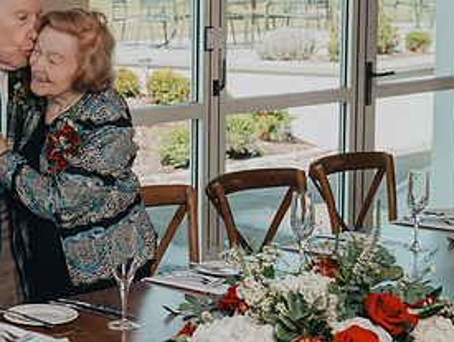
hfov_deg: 18.5
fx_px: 1353
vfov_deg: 14.4
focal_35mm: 103
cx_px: -10
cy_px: 135
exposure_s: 1/200
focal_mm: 48
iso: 400
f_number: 5.6
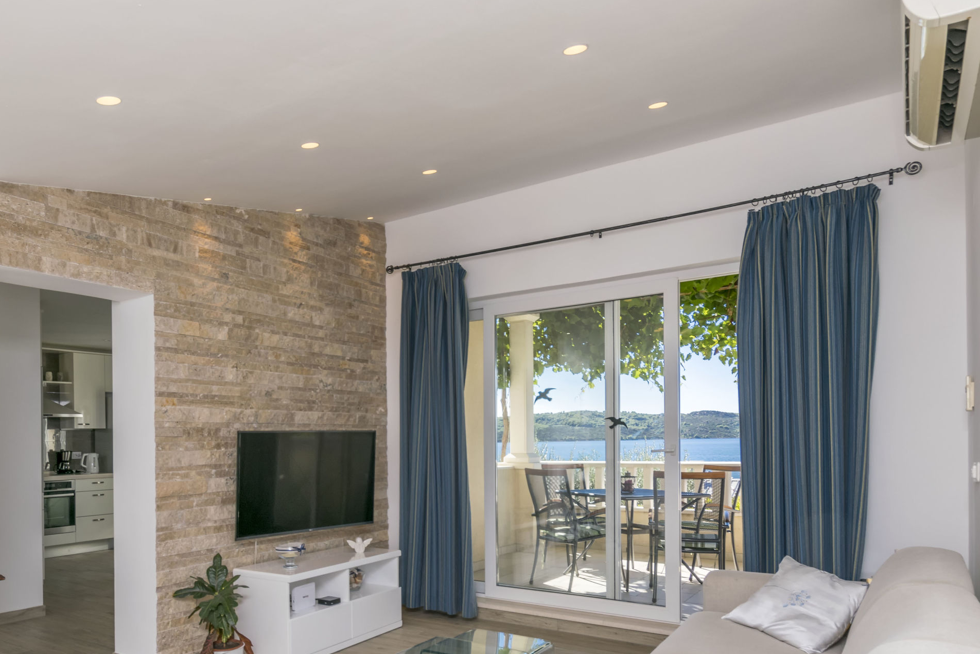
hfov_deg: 69.7
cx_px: 375
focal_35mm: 25
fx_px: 691
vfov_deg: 49.5
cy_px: 452
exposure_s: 1/160
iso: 100
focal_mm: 11.5
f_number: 8
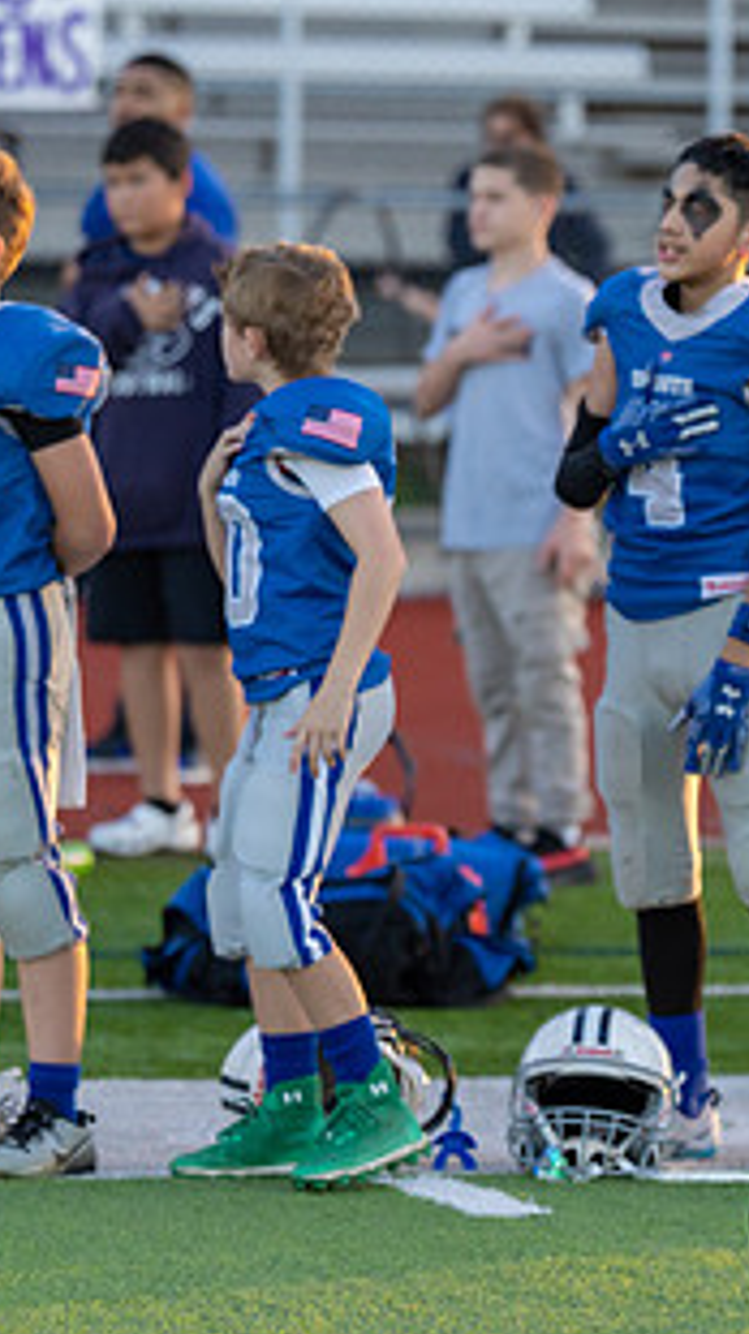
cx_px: 775
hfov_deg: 4.6
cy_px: 527
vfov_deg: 8.2
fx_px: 9301
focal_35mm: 263
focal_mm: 125
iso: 500
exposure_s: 1/1250
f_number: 2.8
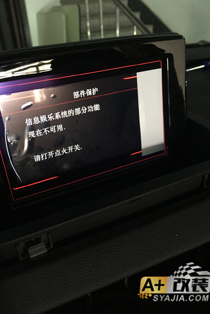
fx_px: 271
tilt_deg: -28.7
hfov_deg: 42.3
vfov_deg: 60.3
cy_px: 161
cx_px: 96
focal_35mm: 31
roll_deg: +3.9
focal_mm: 4.15
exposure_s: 1/30
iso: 250
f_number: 2.2
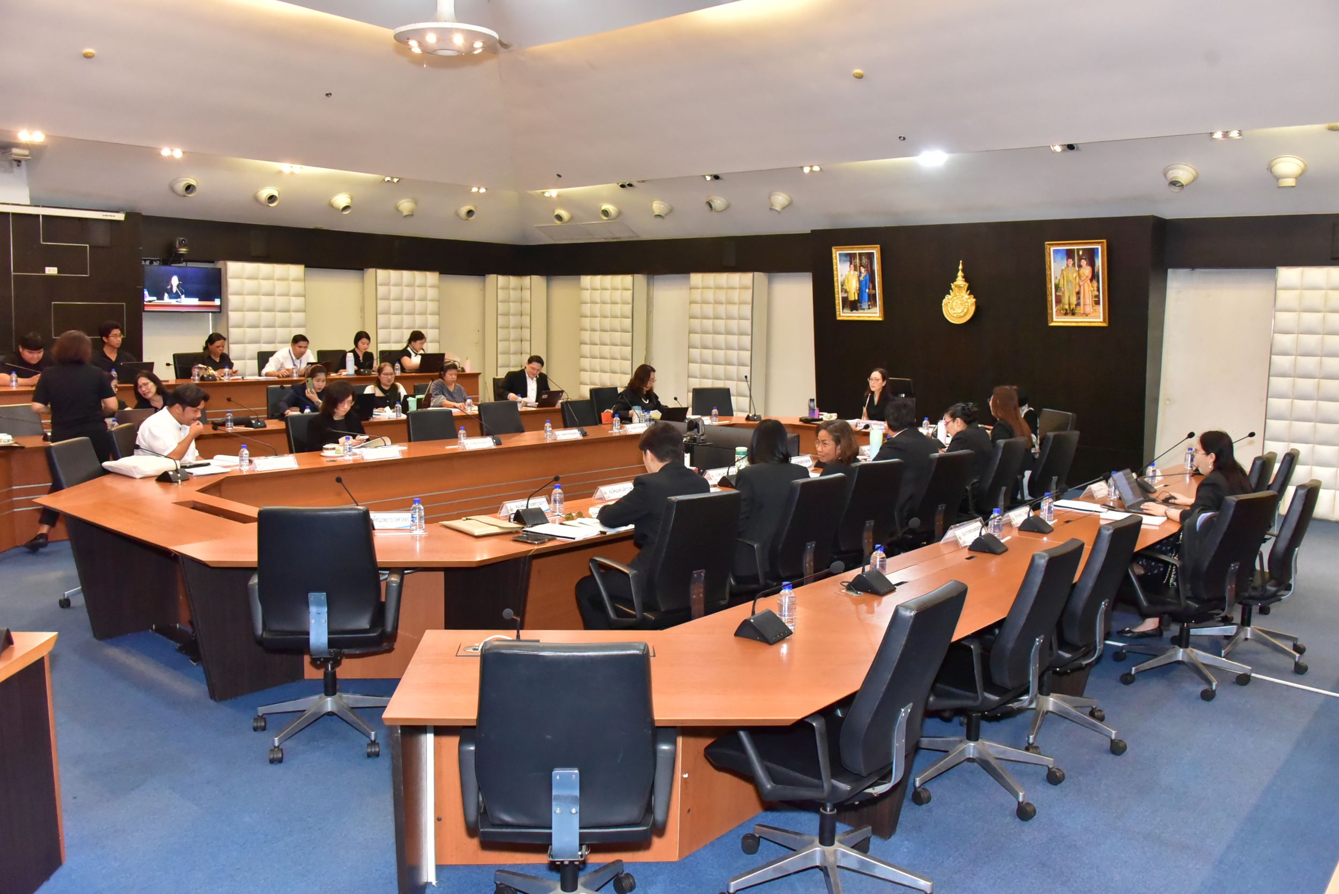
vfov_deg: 46.4
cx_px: 670
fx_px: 1042
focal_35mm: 28
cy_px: 447
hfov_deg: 65.5
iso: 8000
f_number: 5.6
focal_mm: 28
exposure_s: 1/200
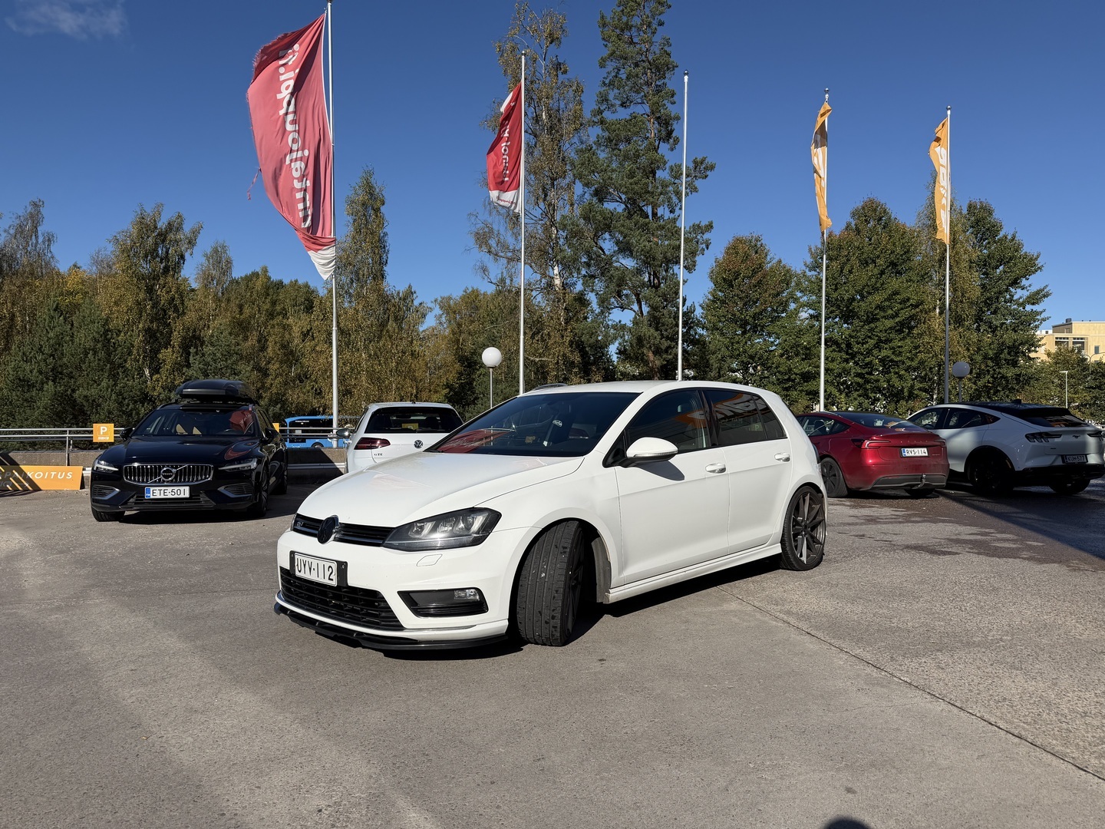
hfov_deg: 71.6
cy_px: 414
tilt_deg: +1.0
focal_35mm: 24
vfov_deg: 56.8
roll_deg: -0.1
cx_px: 552
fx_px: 766
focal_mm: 6.76
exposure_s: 1/6711
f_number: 1.78
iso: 80
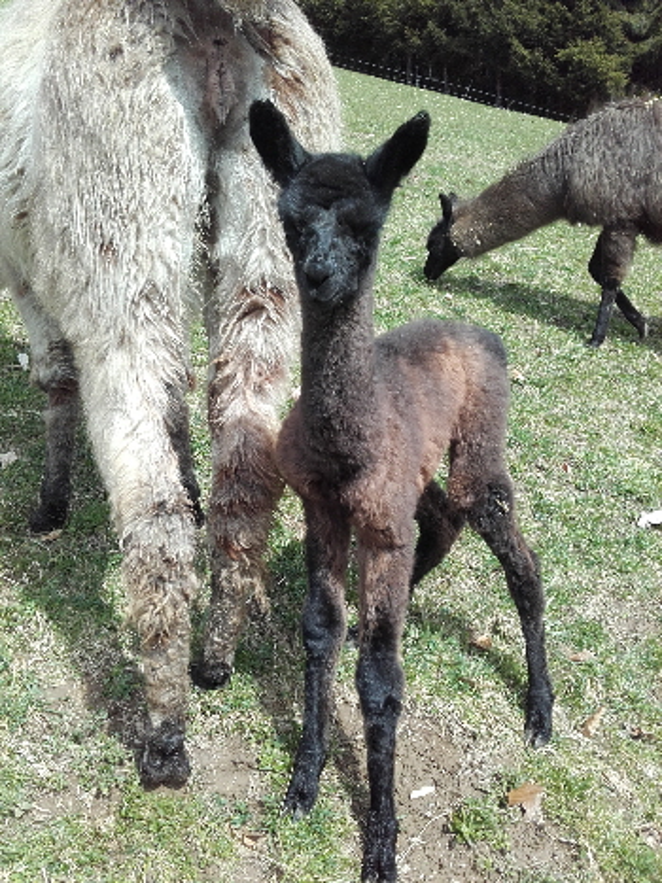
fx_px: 791
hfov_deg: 45.4
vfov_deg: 58.4
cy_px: 442
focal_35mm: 31
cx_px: 331
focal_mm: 3.31
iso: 50
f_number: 2.2
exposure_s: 1/601
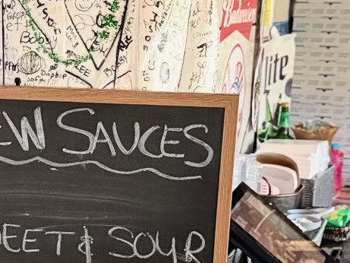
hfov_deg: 18.0
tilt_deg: -11.9
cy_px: 208
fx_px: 1062
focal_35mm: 105
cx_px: -43
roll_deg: +0.1
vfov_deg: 14.0
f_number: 1.78
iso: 500
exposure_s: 1/60
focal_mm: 6.76
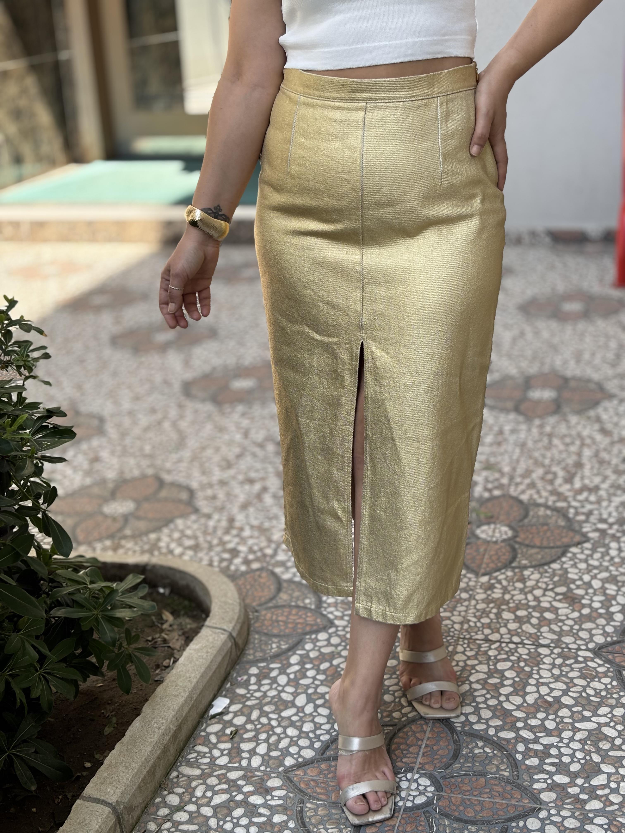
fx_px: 1252
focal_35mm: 52
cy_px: 416
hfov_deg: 28.0
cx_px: 312
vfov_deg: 36.8
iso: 32
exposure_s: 1/430
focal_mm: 5.96
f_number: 1.6
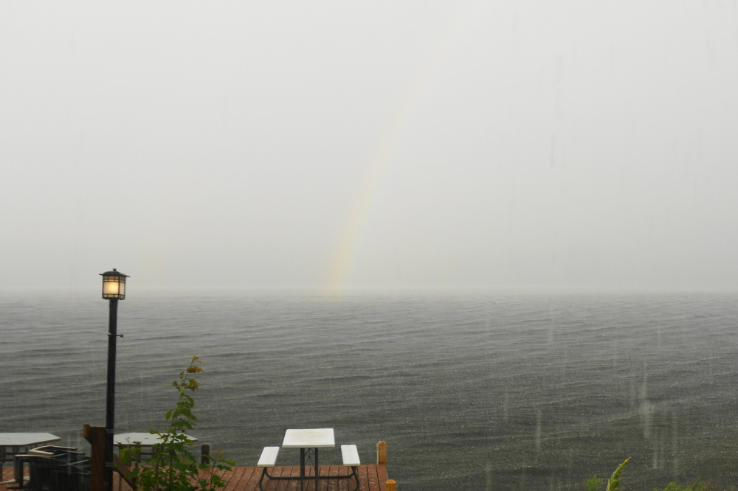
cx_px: 369
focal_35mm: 27
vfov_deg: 47.9
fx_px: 553
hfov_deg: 67.4
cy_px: 246
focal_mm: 18
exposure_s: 1/80
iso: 100
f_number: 4.5
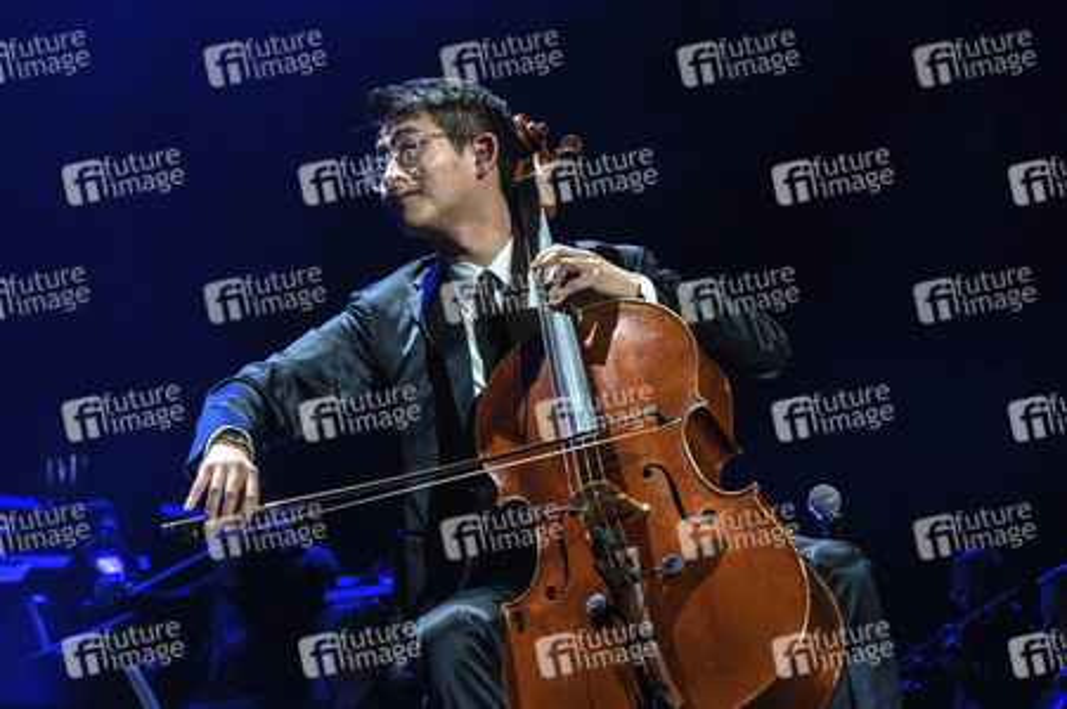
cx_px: 534
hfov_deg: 28.9
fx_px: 2073
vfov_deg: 19.4
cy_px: 354
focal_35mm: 70
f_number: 4.5
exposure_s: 1/250
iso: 2500
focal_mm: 70
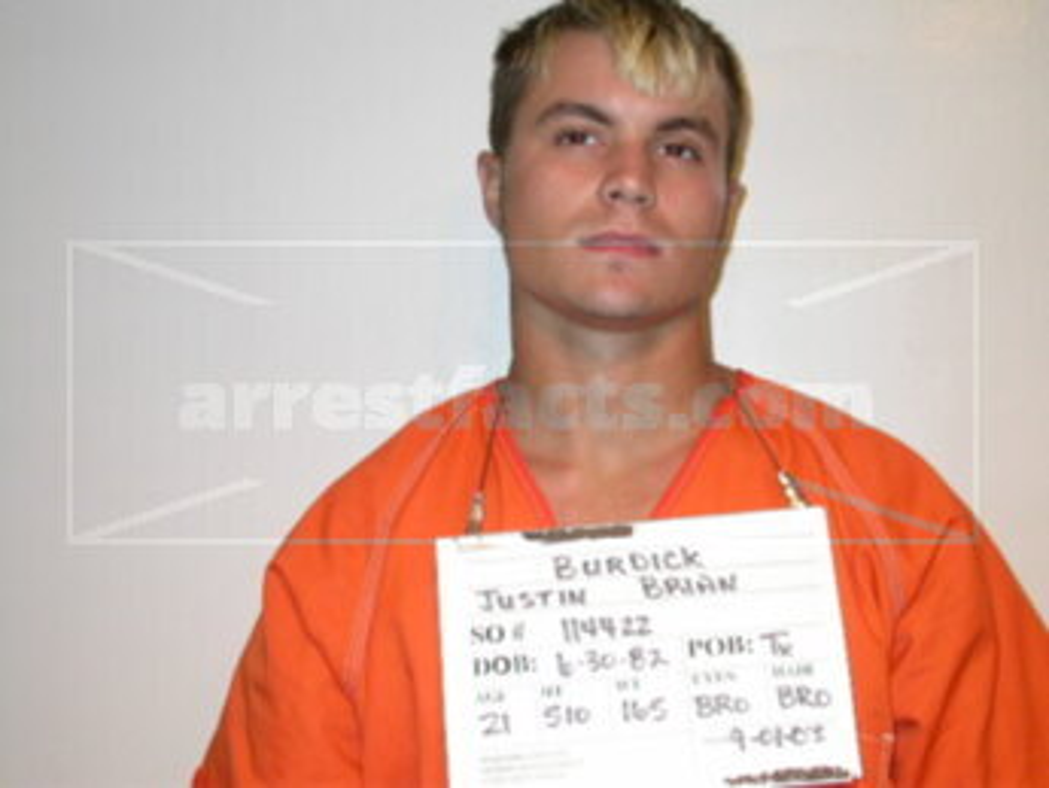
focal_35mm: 61
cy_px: 394
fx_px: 1849
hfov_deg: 31.7
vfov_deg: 24.0
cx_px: 524
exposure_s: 1/60.3
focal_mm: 12.7
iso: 100
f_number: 3.1
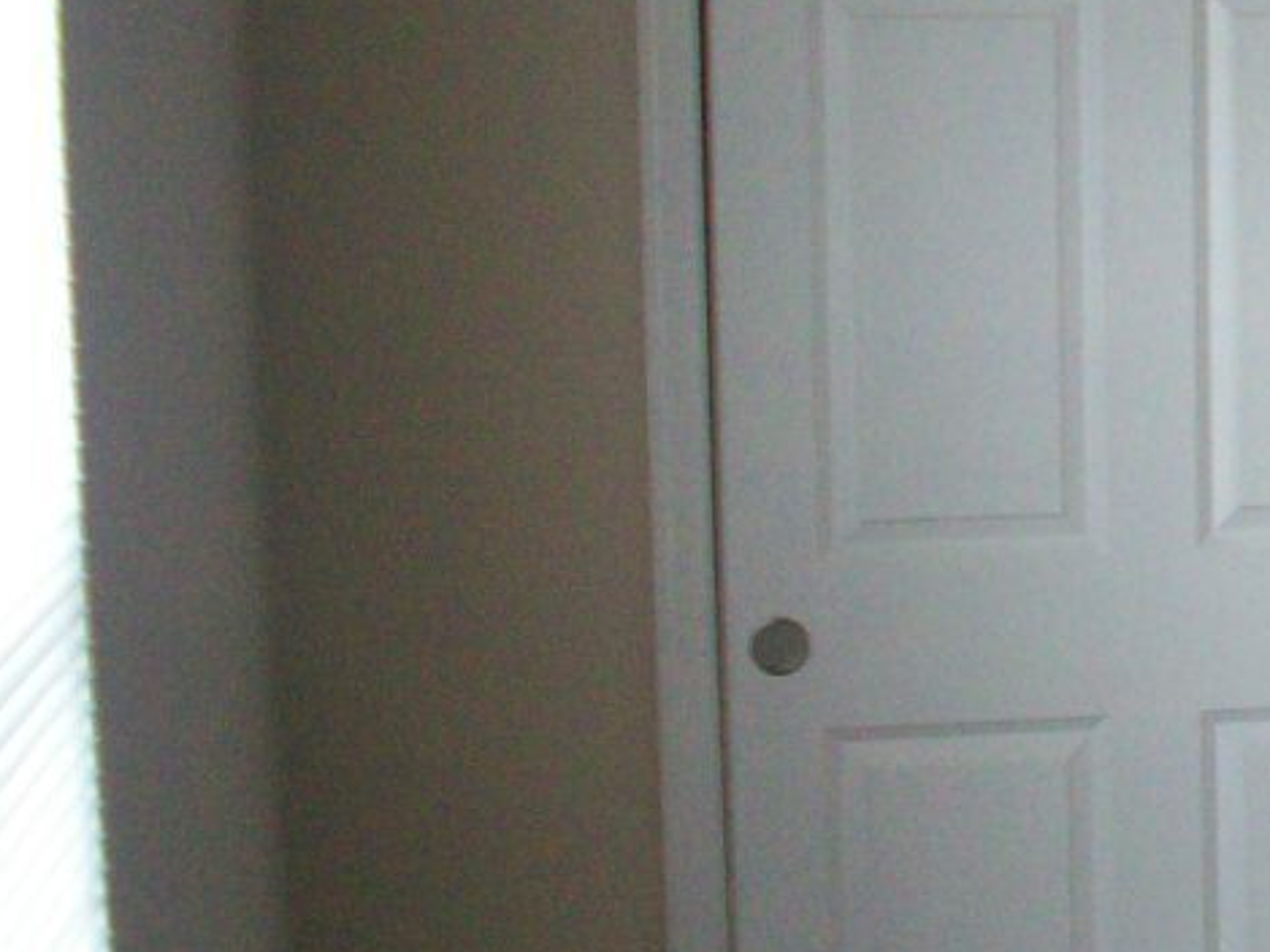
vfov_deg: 14.7
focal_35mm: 101
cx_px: 1676
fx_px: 3706
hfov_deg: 18.1
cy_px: 441
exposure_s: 1/70.3
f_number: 2.8
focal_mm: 6.2
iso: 200
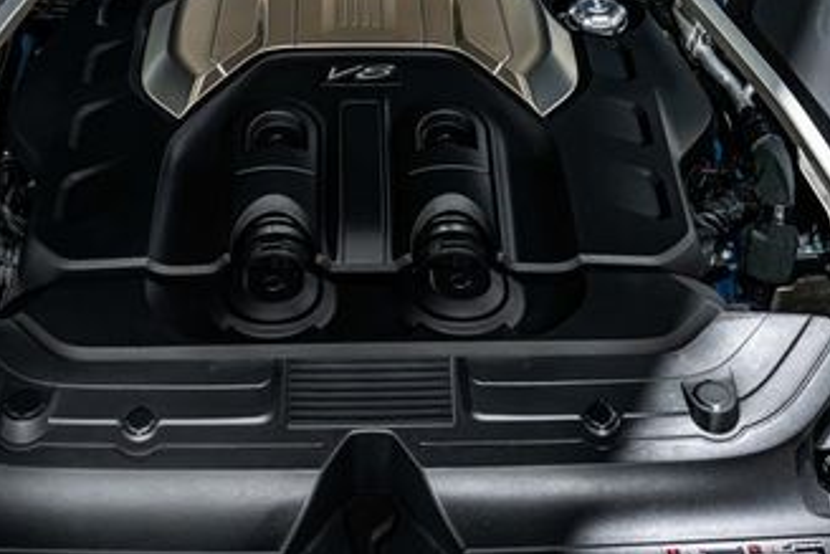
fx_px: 1476
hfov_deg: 31.4
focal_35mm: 64
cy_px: 94
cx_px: 352
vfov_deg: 21.0
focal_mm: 28
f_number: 4.5
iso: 1600
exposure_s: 1/50
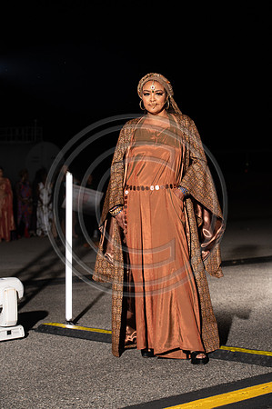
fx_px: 931
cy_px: 204
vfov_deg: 24.8
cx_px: 136
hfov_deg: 16.6
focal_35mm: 82
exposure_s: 1/200
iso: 1000
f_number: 6.3
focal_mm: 82
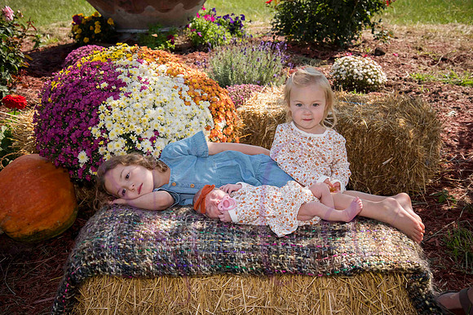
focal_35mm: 52
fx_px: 683
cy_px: 158
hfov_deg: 38.2
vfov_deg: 26.0
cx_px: 236
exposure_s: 1/500
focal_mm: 52
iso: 400
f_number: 8
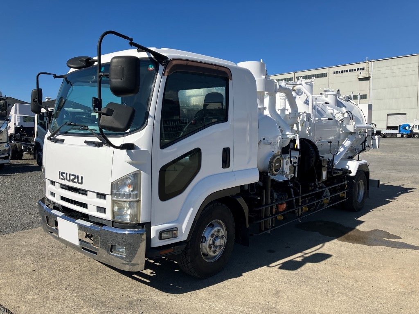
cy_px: 157
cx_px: 210
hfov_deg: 63.4
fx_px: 339
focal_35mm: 28
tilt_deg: -4.8
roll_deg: +1.1
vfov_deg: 49.7
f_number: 1.8
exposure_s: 1/2703
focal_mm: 3.99
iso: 32
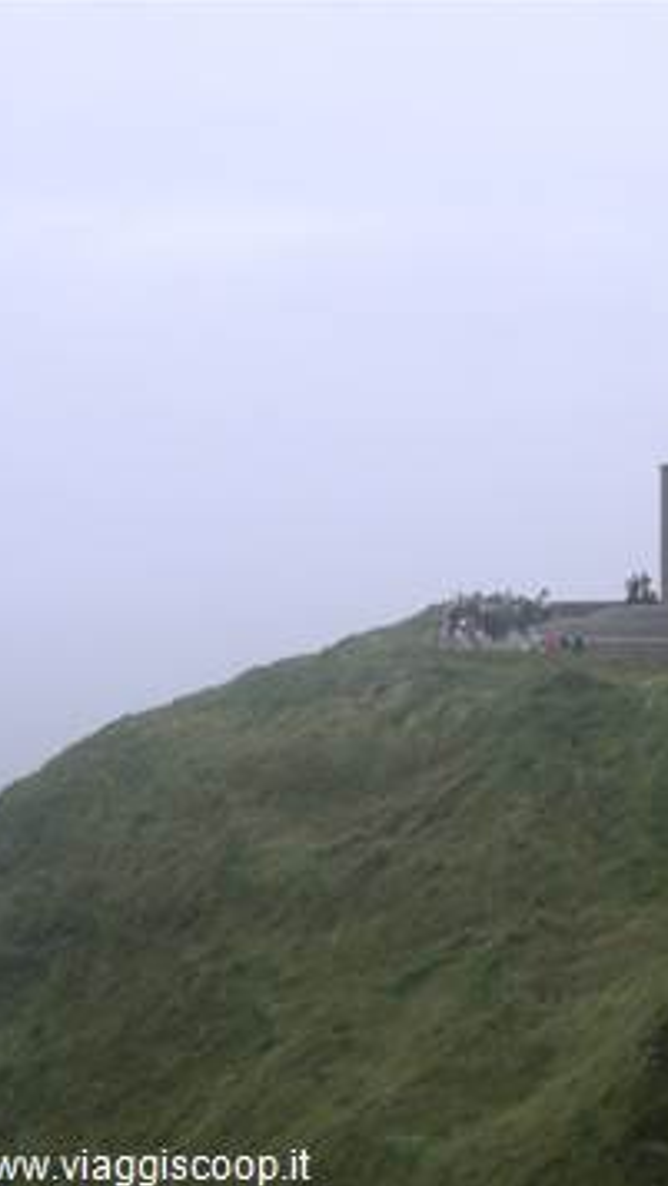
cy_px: 591
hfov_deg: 11.0
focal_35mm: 110
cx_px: 545
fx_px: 3461
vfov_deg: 19.5
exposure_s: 1/222
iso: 64
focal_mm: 15.7
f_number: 5.4
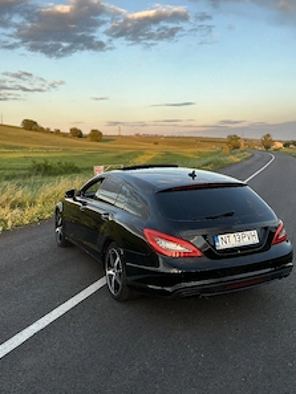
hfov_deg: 40.6
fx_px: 399
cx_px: 174
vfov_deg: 52.4
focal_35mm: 35
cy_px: 170
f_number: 1.5
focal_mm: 5.7
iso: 64
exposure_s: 1/167
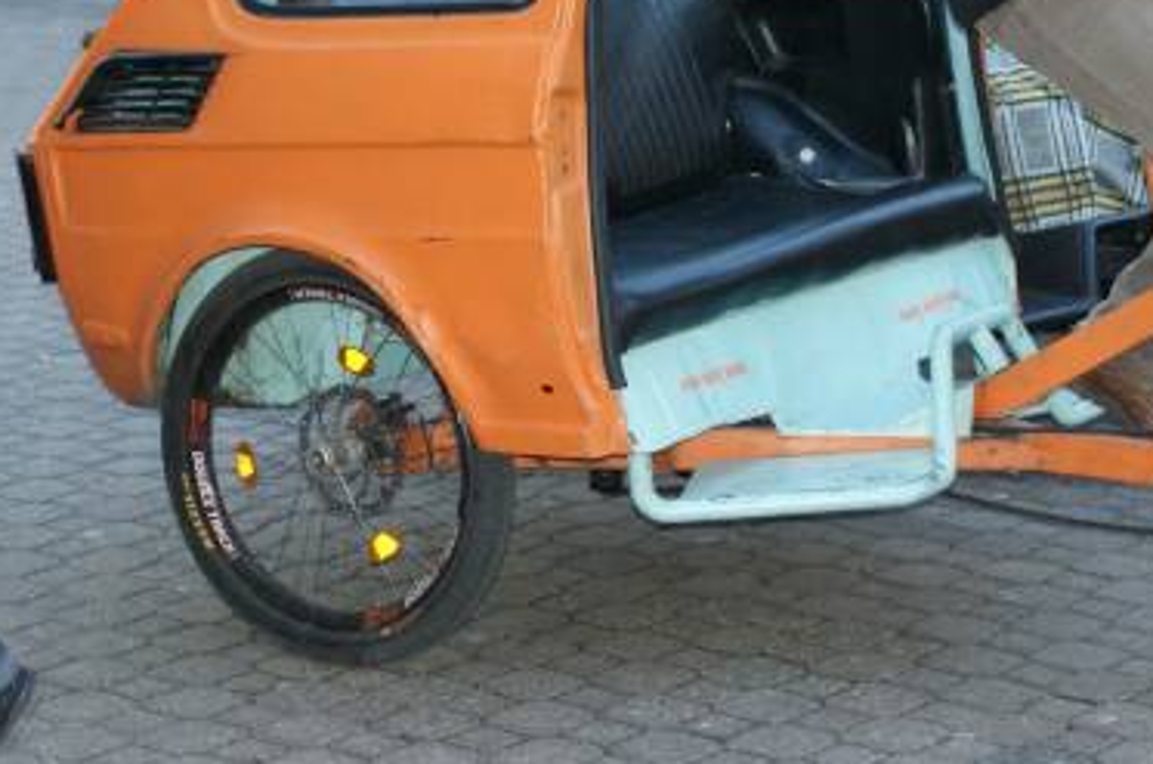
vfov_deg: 12.7
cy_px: 114
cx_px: 764
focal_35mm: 107
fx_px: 3420
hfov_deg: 19.1
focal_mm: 35
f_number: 5.6
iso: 400
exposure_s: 1/60
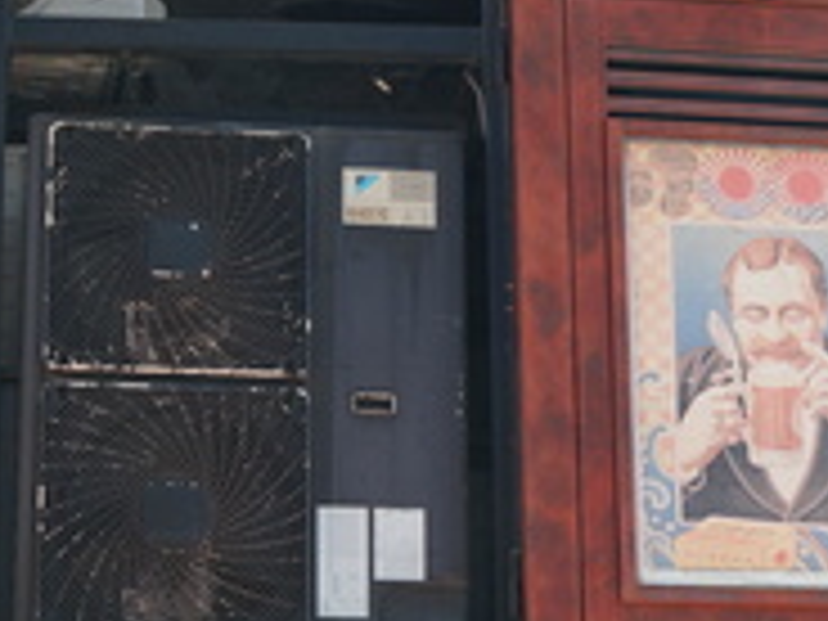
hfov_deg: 13.4
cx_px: 774
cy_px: 272
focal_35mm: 146
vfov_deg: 10.2
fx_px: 3482
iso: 125
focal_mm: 31
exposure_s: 1/60
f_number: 5
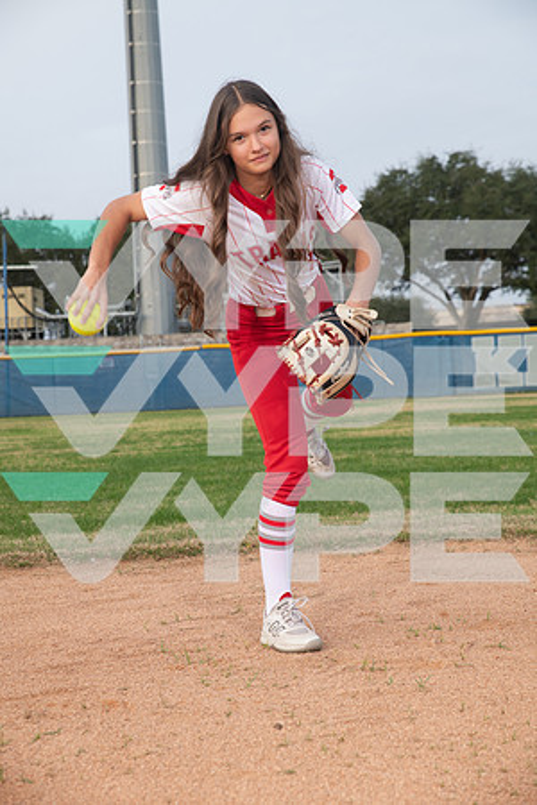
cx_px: 268
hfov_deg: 20.9
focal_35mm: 65
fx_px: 1454
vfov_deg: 31.0
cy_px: 402
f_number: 6.3
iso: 200
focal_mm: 65
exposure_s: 1/320
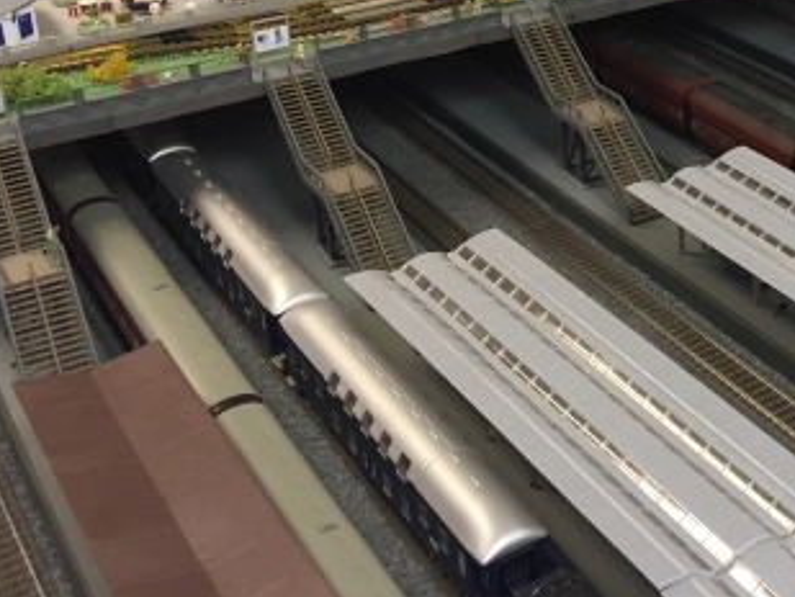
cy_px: 3
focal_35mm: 60
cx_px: 798
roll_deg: -0.1
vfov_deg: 23.4
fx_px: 1379
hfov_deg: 29.9
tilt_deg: -18.4
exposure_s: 1/33
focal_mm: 4.15
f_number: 2.2
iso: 160
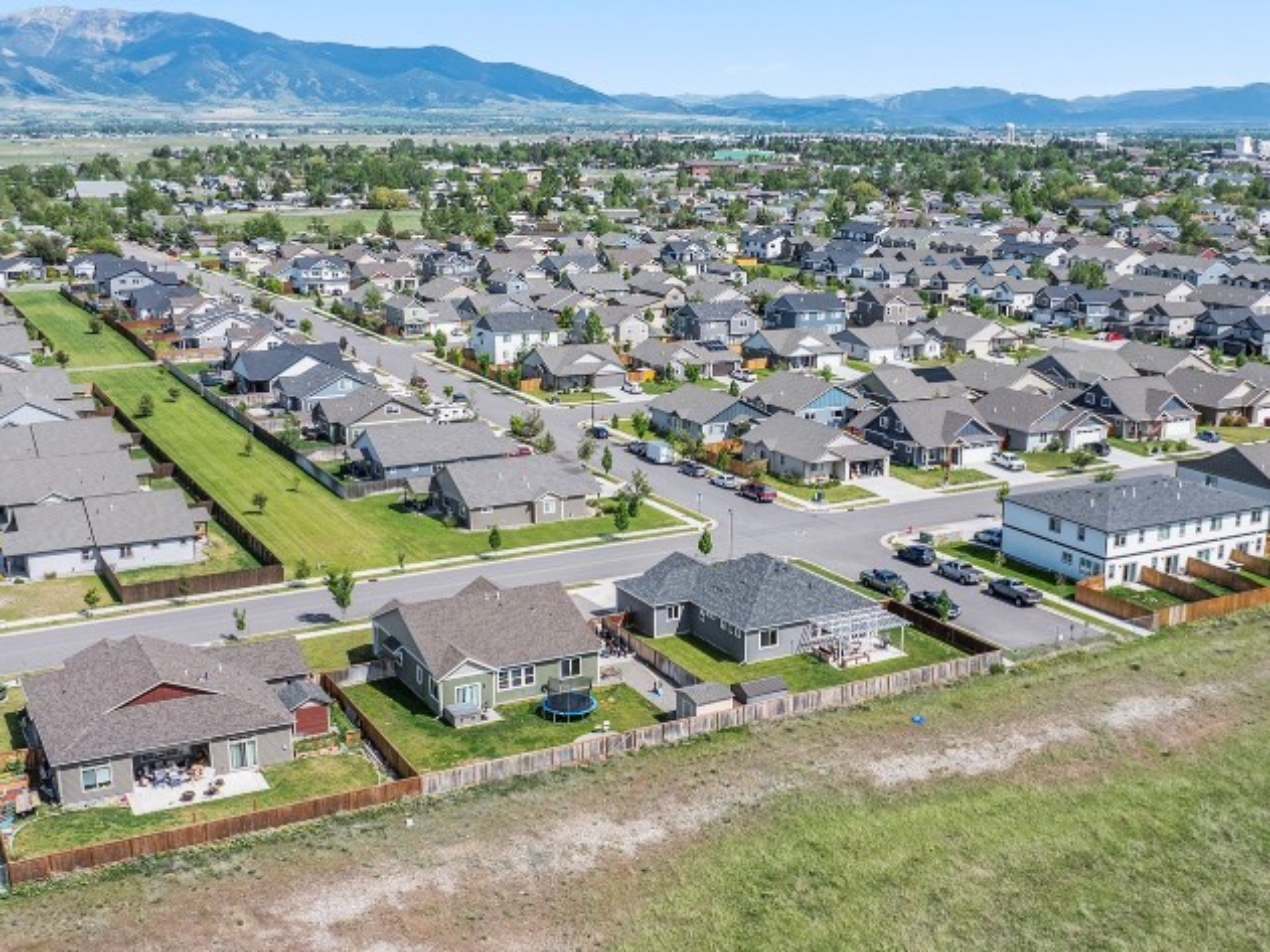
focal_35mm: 39
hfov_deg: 47.7
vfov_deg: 36.7
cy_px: 545
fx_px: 1431
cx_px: 738
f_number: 2.8
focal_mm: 12.29
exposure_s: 1/2000
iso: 100
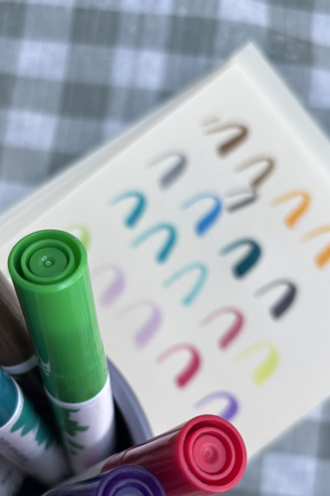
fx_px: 591
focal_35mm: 43
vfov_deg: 44.2
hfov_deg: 31.2
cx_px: 155
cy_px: 360
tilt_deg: -83.4
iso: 125
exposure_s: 1/119
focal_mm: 5.96
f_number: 1.6
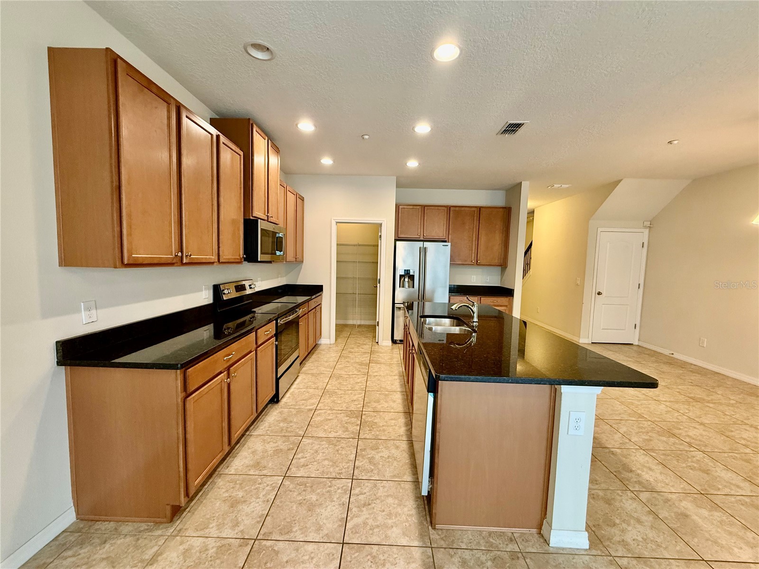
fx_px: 307
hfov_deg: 102.1
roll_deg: -1.5
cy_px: 284
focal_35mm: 14
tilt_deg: -4.4
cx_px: 380
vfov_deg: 85.7
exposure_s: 1/60
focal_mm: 2.22
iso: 250
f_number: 2.2
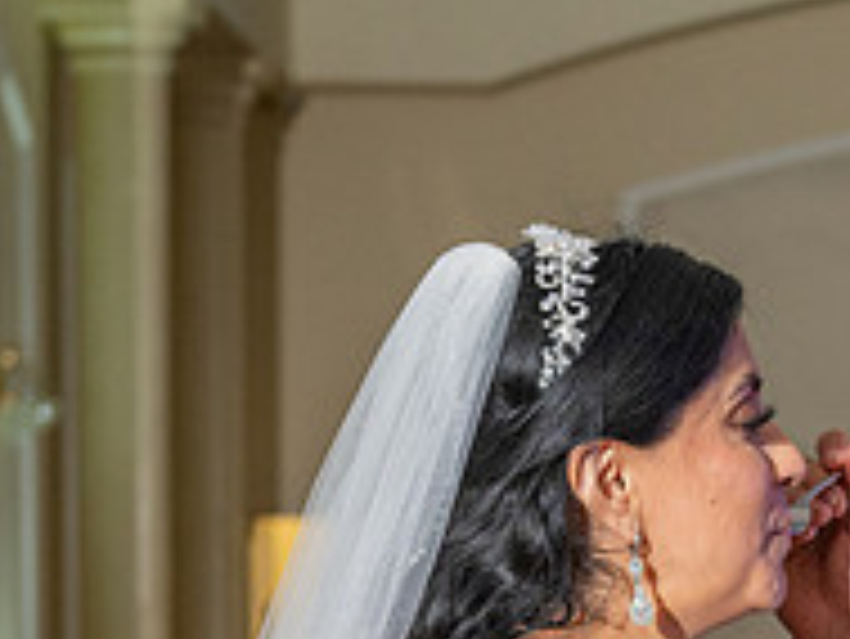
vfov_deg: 8.3
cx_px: 893
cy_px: 849
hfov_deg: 11.1
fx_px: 4324
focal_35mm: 176
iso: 800
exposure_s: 1/160
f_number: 4
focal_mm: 50
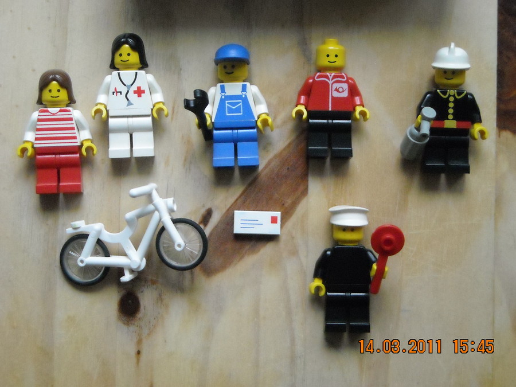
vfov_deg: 17.6
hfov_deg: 23.3
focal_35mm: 84
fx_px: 1252
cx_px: 258
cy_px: 194
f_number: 4.1
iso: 800
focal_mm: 13.73
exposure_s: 1/91
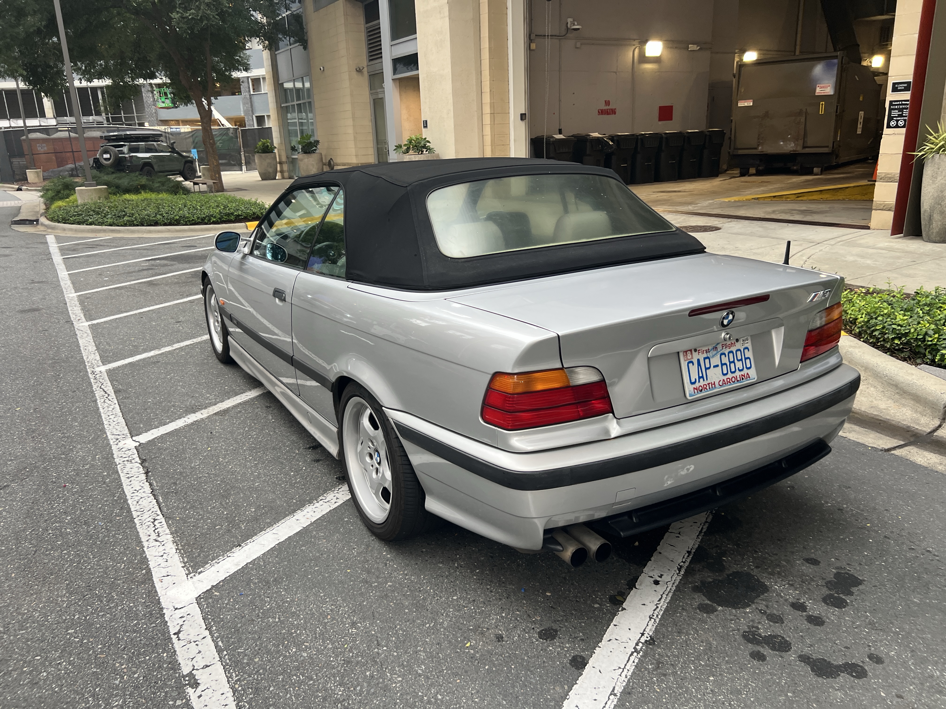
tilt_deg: -14.7
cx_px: 473
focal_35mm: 26
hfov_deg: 67.3
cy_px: 354
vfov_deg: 53.1
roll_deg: +2.9
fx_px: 711
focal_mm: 5.7
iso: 100
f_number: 1.5
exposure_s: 1/120
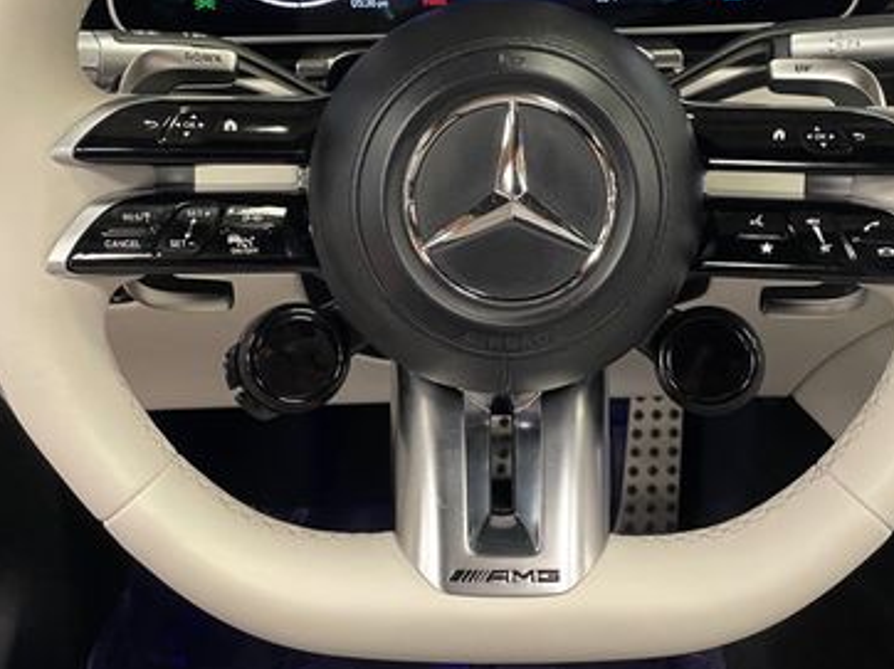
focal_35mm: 46
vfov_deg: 31.0
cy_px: 173
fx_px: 1187
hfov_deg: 41.2
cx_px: 509
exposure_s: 1/54
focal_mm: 4.2
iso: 160
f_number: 1.6
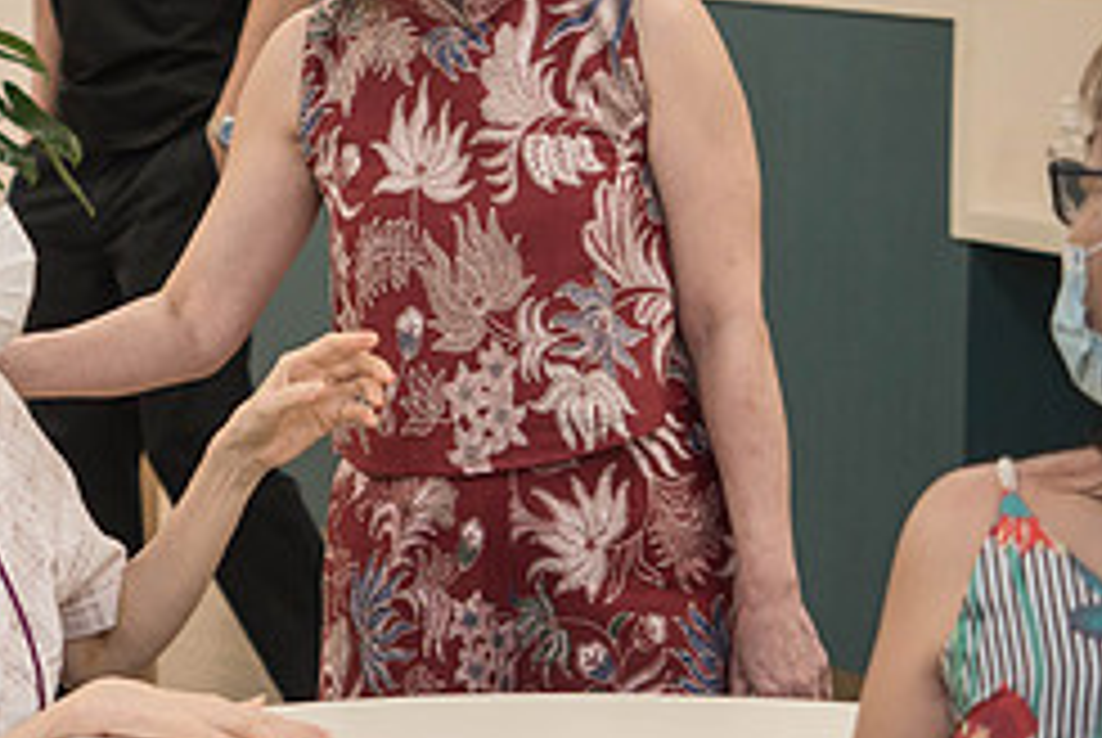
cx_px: 76
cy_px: 385
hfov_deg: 10.0
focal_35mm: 204
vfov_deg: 6.8
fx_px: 6252
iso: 400
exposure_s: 1/125
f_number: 2.8
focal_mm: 40
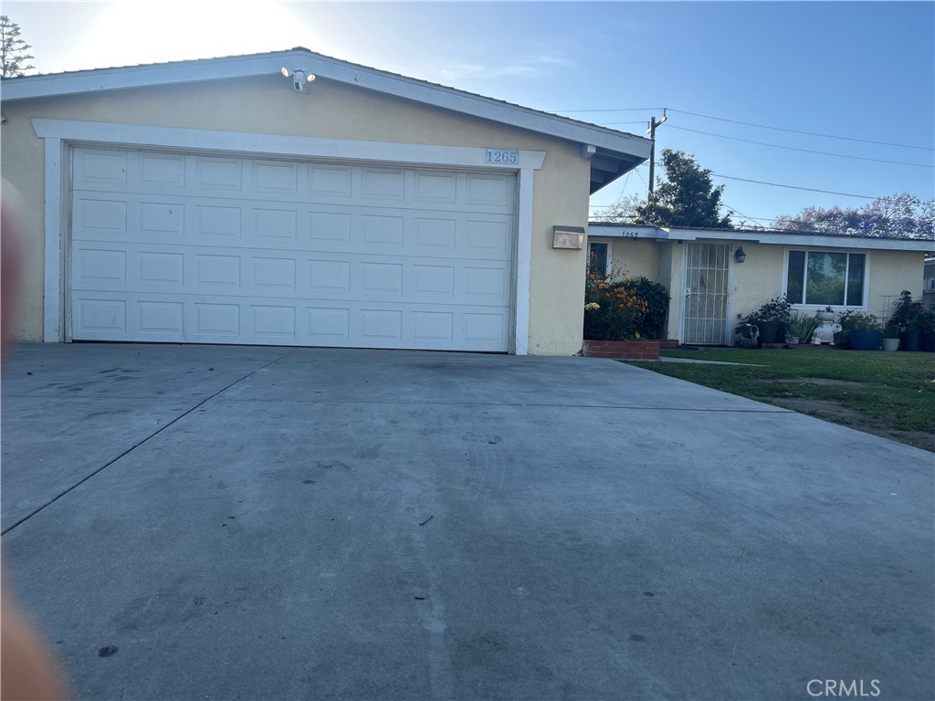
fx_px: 702
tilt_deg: -2.7
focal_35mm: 26
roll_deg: -1.4
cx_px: 468
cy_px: 350
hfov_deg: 67.3
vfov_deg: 53.1
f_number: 1.5
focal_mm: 5.7
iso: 50
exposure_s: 1/1344
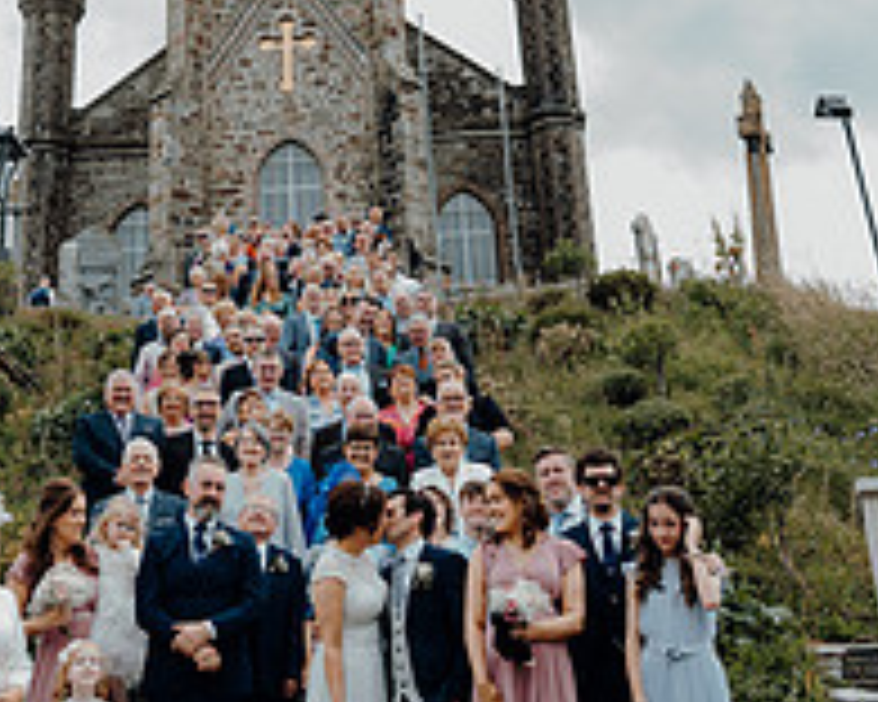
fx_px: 1351
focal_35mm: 52
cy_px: 99
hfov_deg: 35.7
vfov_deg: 28.3
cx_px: 315
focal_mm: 24
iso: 125
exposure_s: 1/400
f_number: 2.8
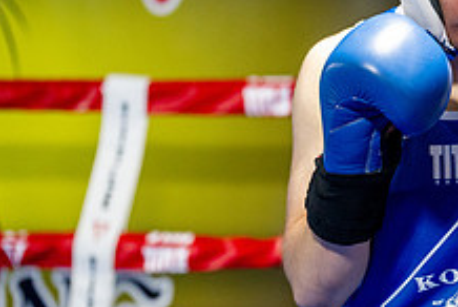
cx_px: 502
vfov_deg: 5.9
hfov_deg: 8.7
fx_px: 2981
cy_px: 220
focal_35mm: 234
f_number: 2
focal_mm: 88
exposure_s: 1/800
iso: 3200
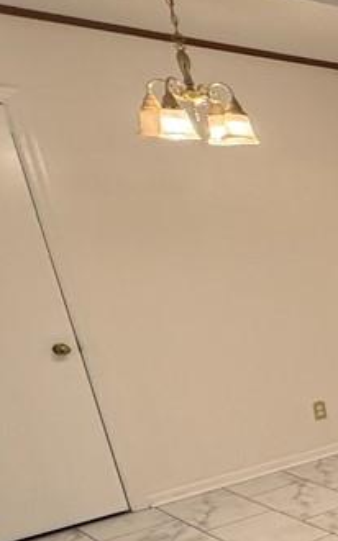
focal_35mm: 46
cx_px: 812
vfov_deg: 42.1
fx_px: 679
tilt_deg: -14.1
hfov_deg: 15.2
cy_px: 410
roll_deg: +0.0
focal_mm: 2.22
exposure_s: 1/120
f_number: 2.2
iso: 250
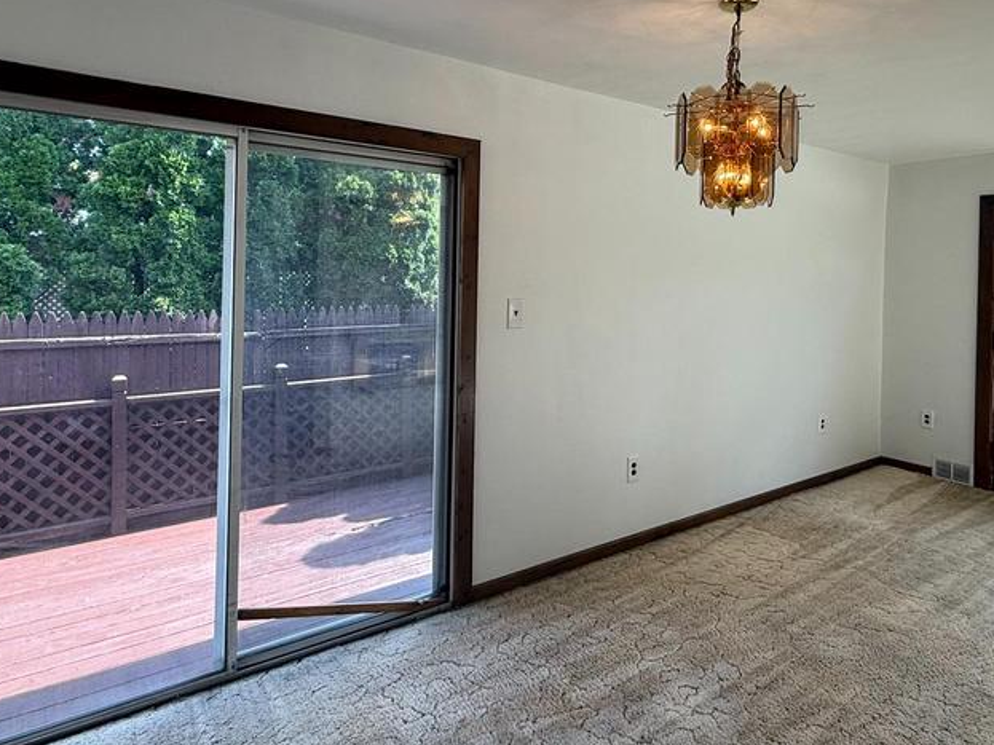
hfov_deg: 73.6
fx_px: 660
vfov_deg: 58.0
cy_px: 273
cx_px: 563
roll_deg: -0.7
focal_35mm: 23
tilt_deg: +0.8
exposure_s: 1/120
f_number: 2.2
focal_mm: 2.22
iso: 50
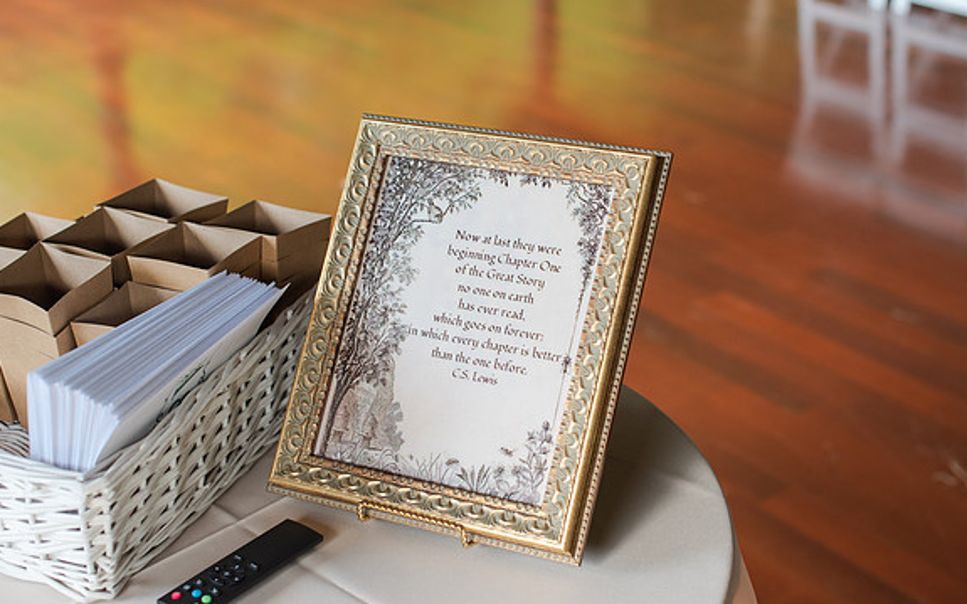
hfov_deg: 37.5
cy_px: 303
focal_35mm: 54
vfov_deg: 24.0
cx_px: 507
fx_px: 1423
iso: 560
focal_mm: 50
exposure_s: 1/250
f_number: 3.5
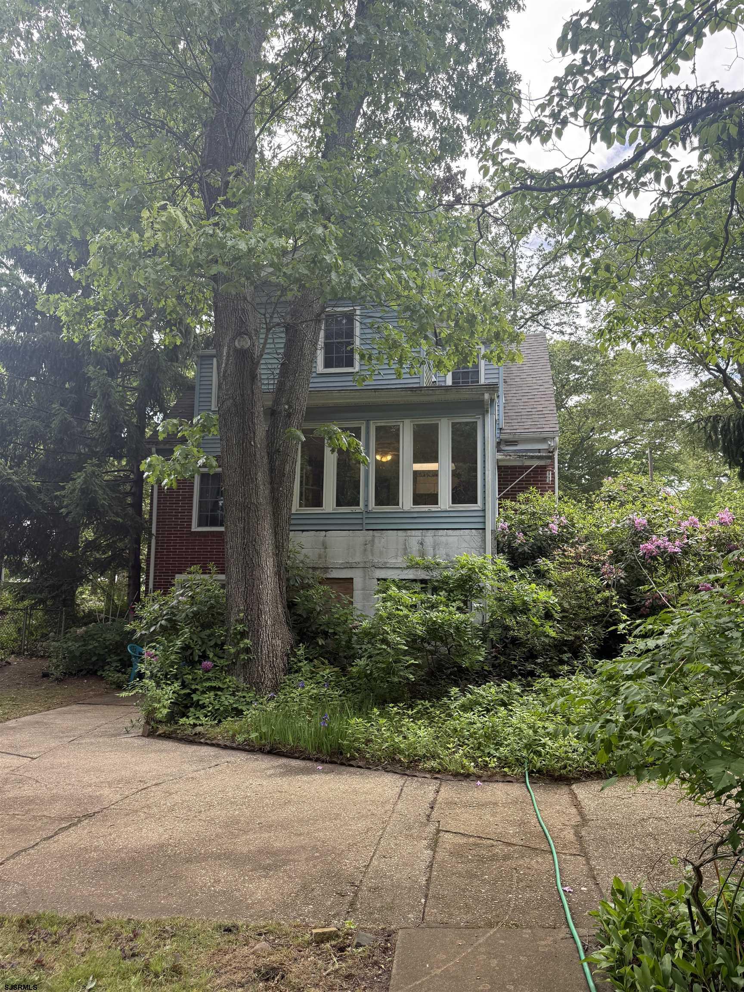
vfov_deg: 71.6
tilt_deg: +9.7
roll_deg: -1.7
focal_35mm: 24
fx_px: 688
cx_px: 372
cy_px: 496
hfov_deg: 56.8
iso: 100
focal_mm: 6.76
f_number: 1.78
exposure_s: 1/813
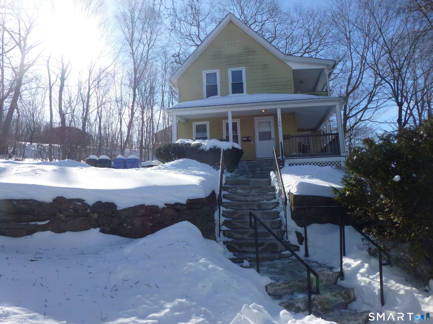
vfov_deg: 56.8
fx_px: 300
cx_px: 216
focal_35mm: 24
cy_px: 162
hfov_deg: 71.6
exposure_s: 1/800
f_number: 4
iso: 100
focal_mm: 4.3
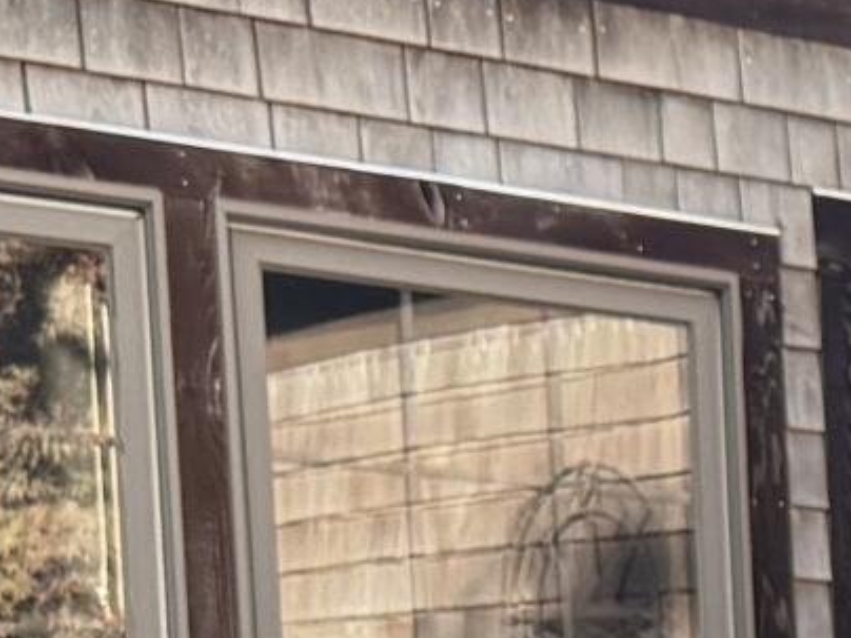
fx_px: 4376
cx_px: 1993
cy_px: 1748
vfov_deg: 7.5
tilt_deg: -8.0
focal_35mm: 178
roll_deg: +0.4
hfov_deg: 9.9
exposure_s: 1/241
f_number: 1.78
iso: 160
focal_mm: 6.76
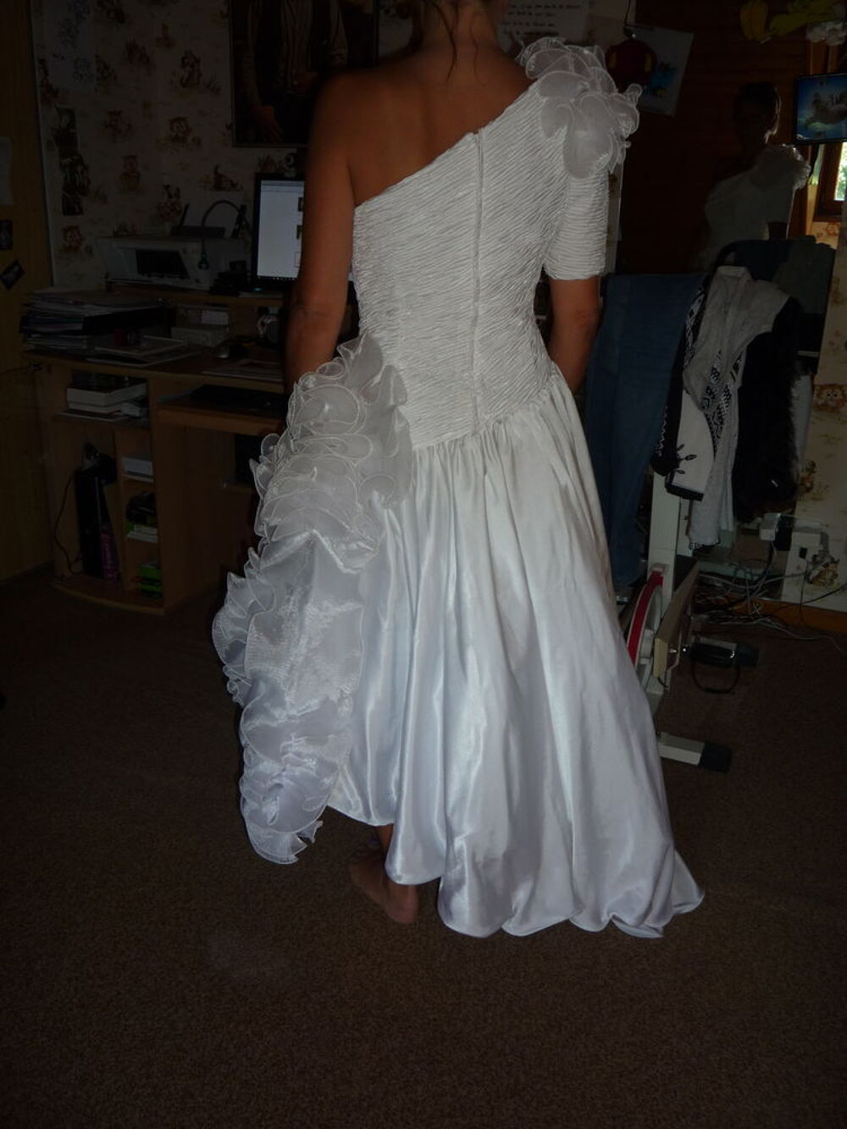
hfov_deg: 46.8
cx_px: 424
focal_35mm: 30
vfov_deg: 60.0
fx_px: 979
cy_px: 564
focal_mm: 5.2
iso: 100
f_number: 3.3
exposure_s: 1/30
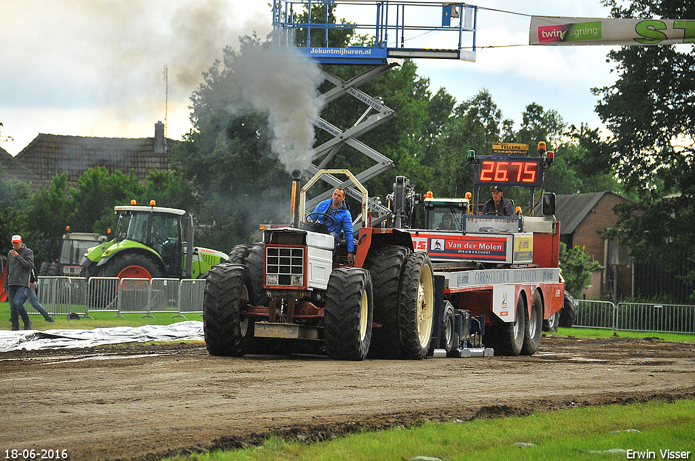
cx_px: 348
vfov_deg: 5.5
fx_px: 4772
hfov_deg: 8.3
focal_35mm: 248
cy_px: 230
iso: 500
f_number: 5.6
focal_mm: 165
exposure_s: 1/800
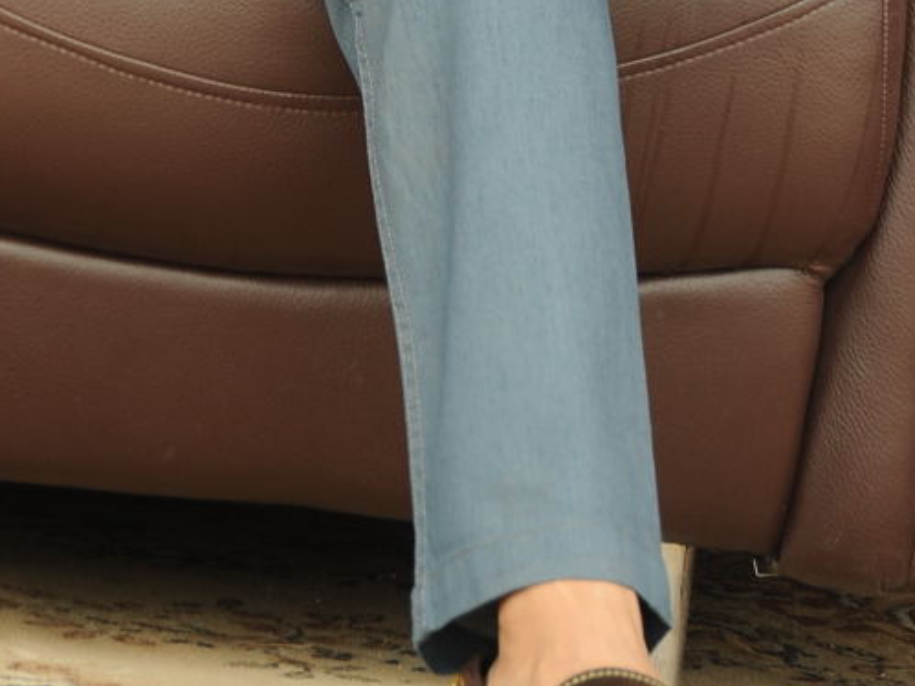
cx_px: 170
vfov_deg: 4.8
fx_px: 8139
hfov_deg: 6.4
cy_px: -398
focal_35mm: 308
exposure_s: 1/125
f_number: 6.3
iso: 500
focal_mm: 100
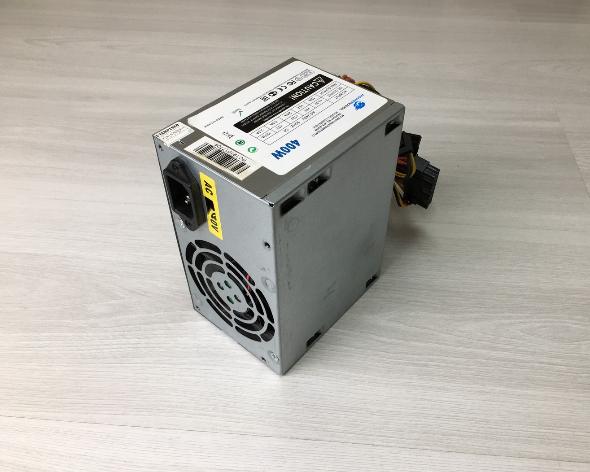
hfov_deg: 57.1
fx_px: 541
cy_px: 240
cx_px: 318
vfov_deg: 47.1
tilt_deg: -45.6
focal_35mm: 31
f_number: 2.2
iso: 32
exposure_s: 1/100
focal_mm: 4.15
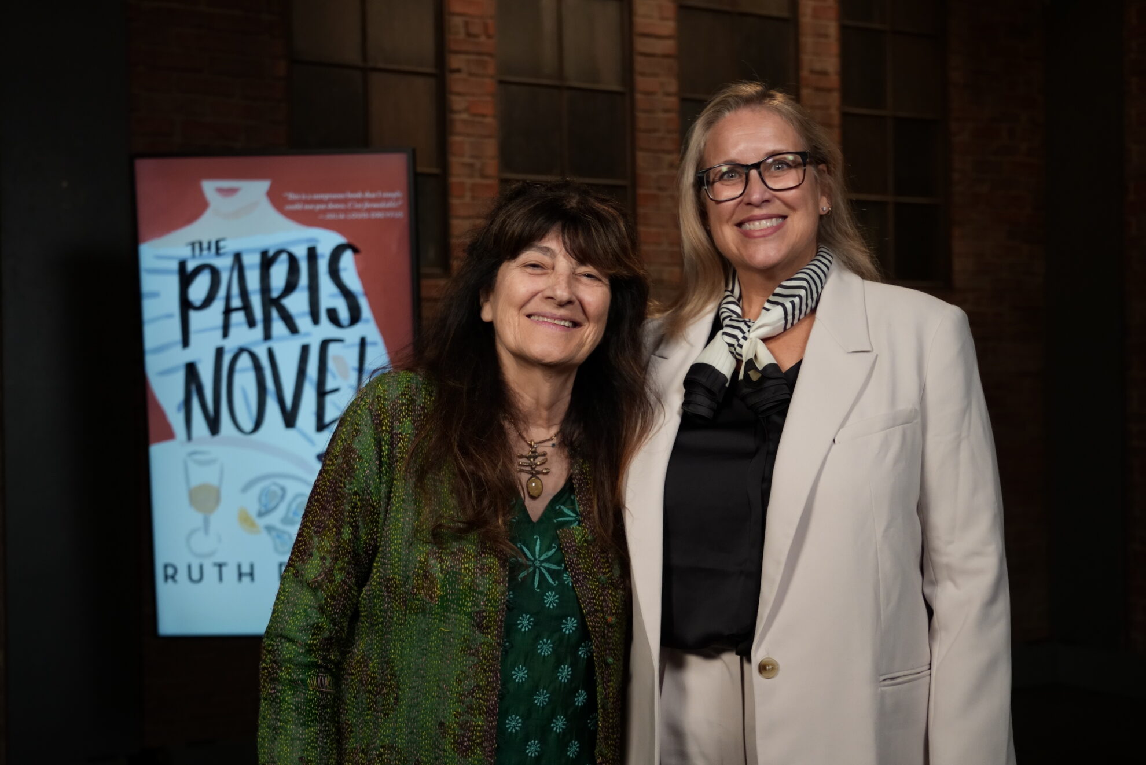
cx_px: 573
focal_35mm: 44
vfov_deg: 30.5
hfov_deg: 44.5
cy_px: 382
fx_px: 1401
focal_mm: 44
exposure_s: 1/125
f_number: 4.5
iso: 2000
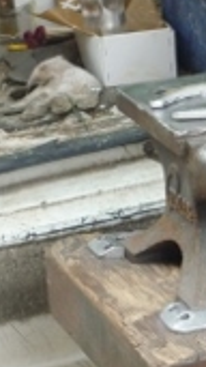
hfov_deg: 4.8
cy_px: 124
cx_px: 320
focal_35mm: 253
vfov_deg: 8.5
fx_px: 2460
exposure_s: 1/160
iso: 400
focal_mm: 16.4
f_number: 4.8
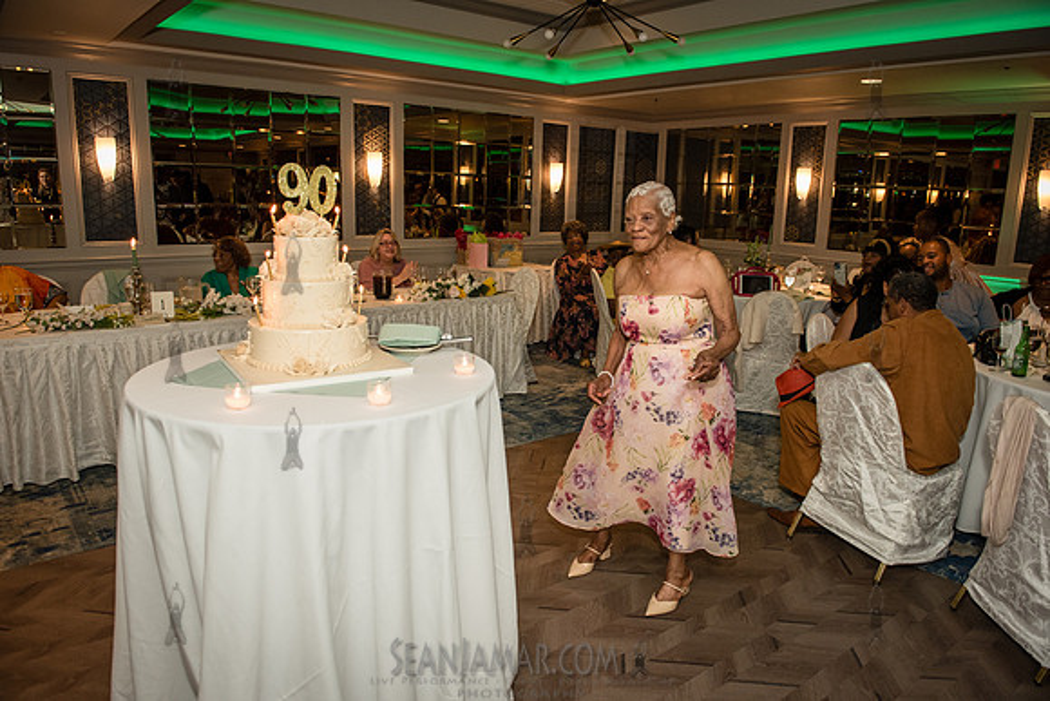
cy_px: 350
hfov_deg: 73.7
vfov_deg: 53.2
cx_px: 525
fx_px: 700
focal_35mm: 24
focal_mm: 24
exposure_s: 1/200
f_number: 3.5
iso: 1600
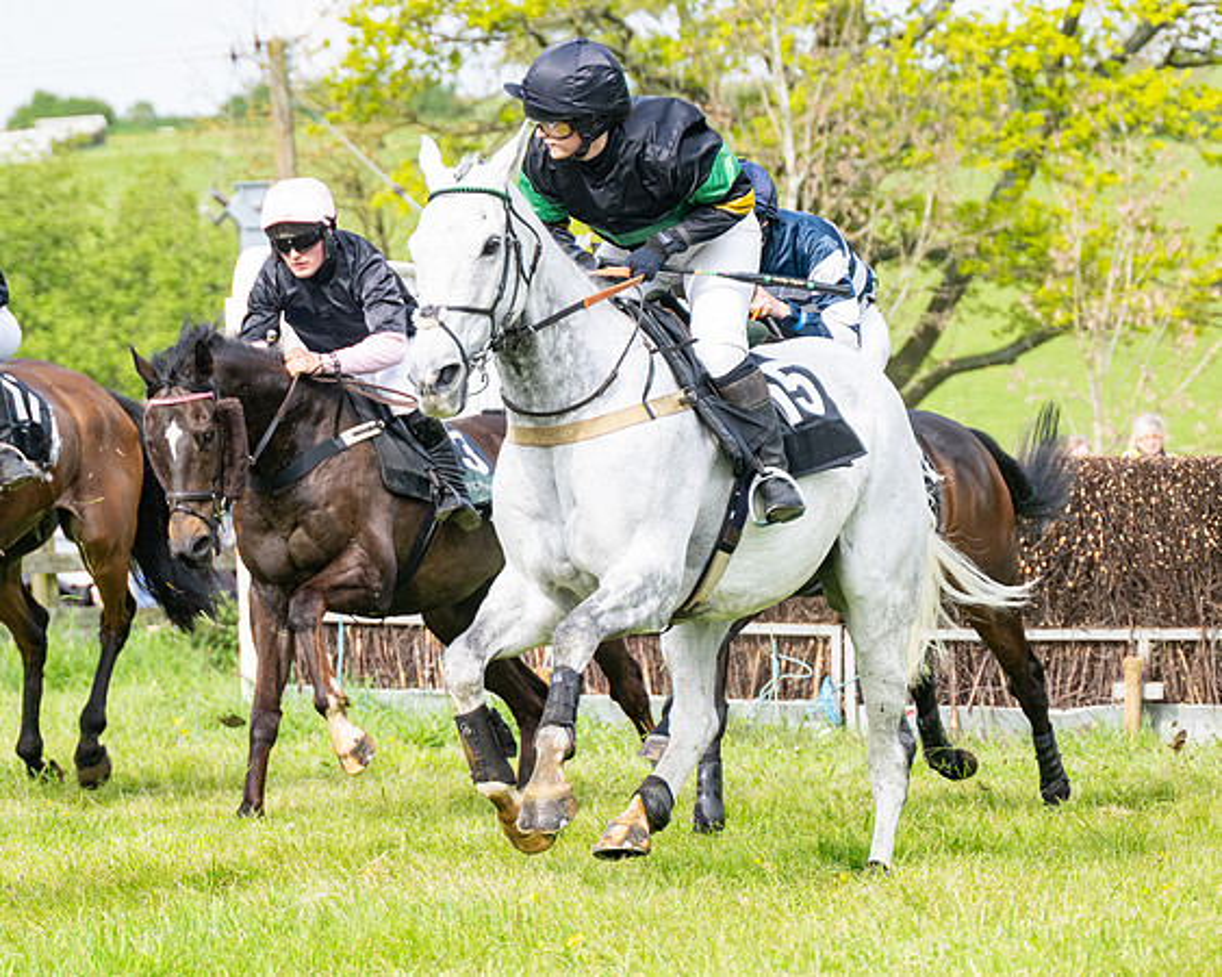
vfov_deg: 7.4
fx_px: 7568
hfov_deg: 9.2
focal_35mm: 209
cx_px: 603
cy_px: 477
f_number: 4
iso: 400
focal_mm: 98
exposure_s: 1/2000
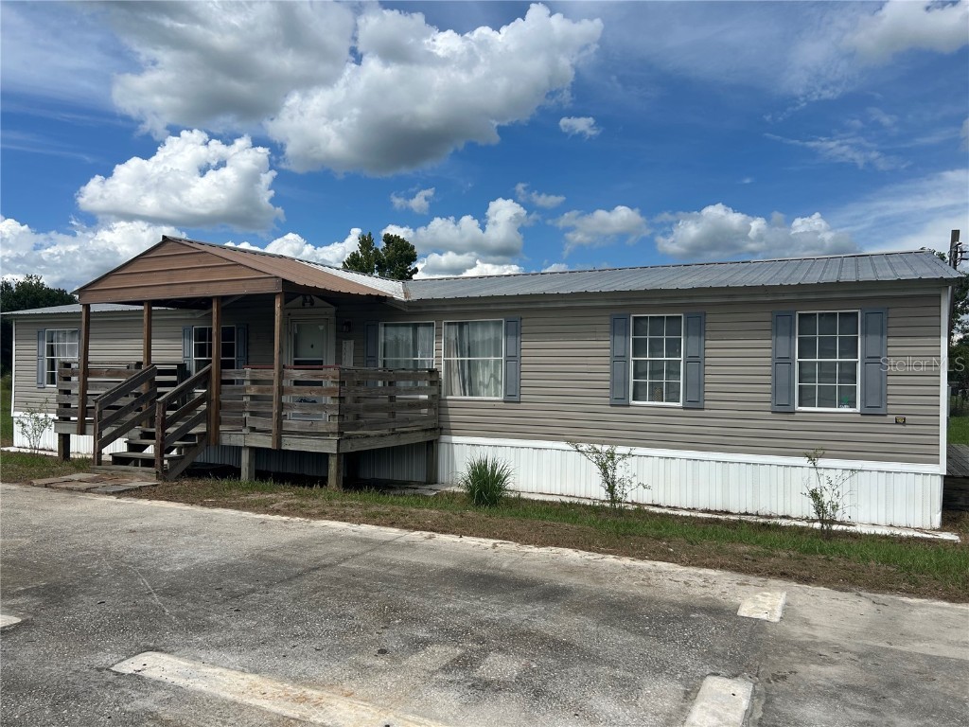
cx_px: 484
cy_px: 364
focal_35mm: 26
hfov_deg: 67.3
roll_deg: -0.5
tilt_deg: +1.4
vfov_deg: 53.1
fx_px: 728
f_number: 1.5
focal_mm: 5.7
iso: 50
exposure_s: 1/8000
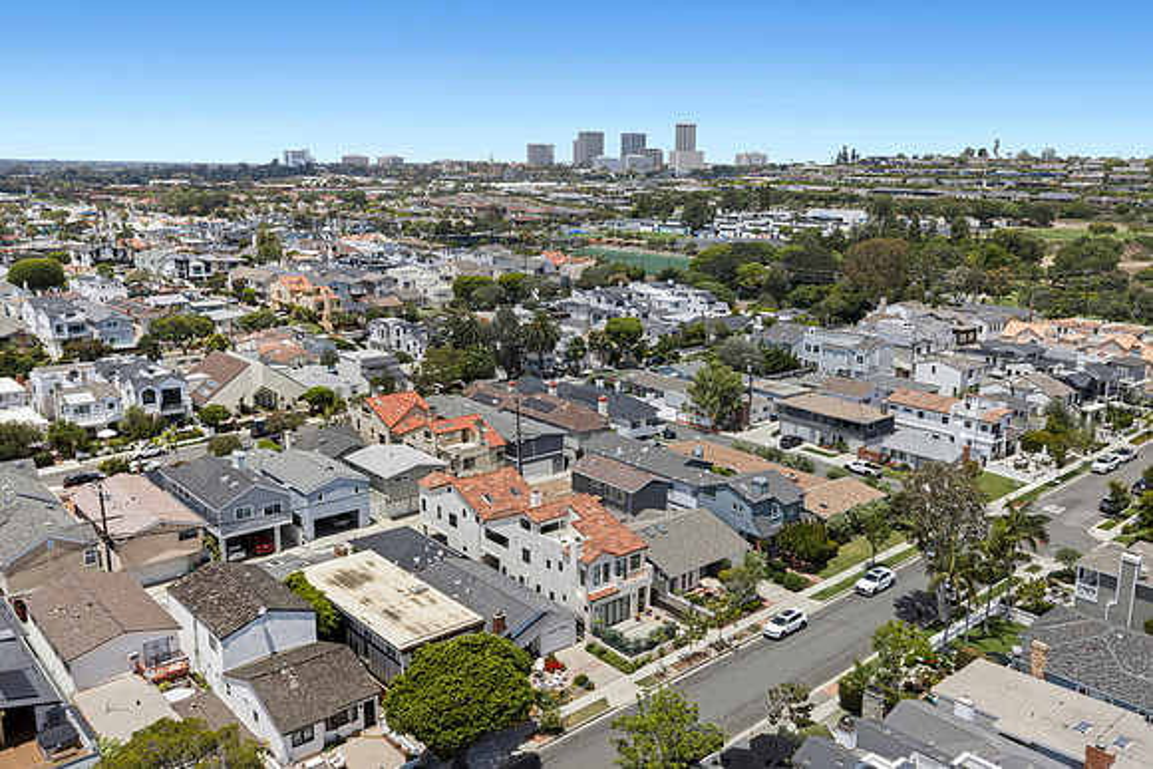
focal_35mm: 28
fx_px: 897
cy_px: 384
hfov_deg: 65.5
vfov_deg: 46.4
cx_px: 576
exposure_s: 1/160
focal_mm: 14.45
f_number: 9
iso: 160
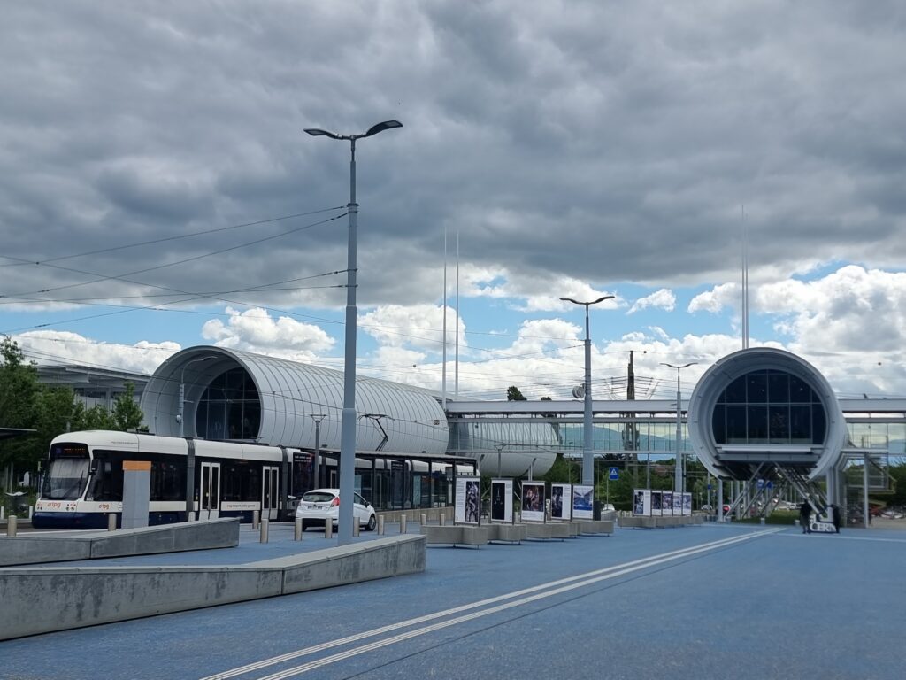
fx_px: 628
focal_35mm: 24
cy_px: 340
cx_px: 453
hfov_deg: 71.6
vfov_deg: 56.8
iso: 50
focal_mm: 6.7
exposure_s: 1/1462
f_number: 1.8
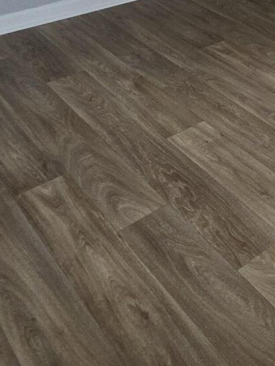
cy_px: -40
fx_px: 498
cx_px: 387
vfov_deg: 34.7
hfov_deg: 25.2
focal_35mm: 47
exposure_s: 1/100
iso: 250
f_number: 1.9
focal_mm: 2.2
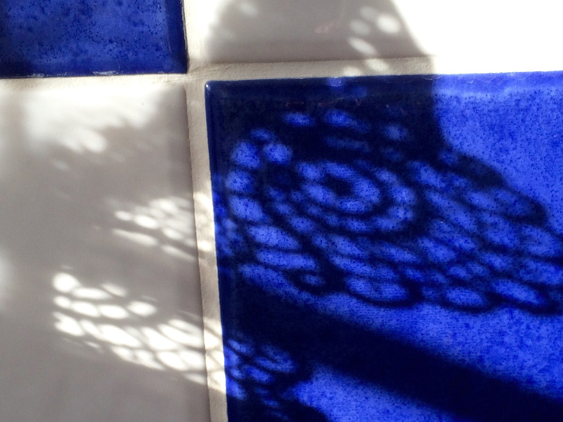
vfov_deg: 28.5
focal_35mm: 51
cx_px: 310
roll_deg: +2.9
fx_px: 829
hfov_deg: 37.5
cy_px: 249
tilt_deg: -17.8
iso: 32
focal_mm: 4.15
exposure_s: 1/360
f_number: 2.2
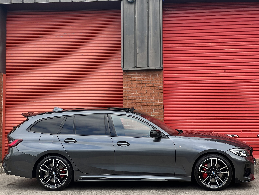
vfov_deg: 19.1
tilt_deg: +3.9
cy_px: 98
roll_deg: +0.6
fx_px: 576
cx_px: 130
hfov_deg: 25.3
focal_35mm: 77
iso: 32
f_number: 2.8
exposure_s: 1/282
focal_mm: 9
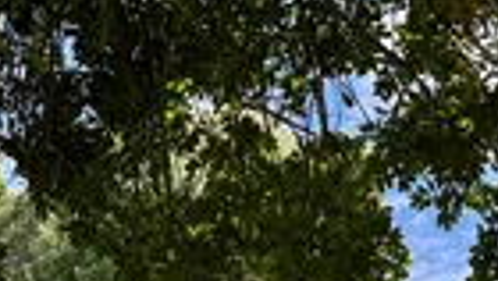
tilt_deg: +12.5
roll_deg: +4.6
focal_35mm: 78
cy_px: 503
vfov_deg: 13.9
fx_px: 1031
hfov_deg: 27.2
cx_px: 245
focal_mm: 5.1
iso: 50
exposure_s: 1/1225
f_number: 1.6
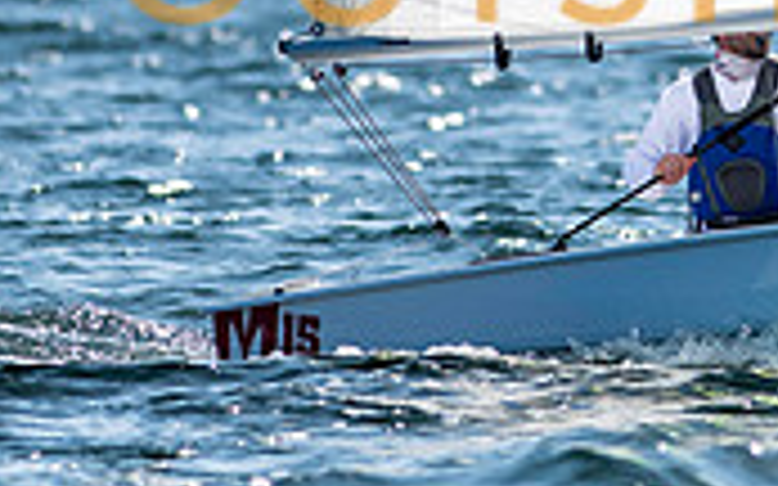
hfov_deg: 1.3
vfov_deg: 0.8
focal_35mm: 1606
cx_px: 1084
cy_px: -70
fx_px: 34041
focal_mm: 300
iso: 200
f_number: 5
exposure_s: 1/3200
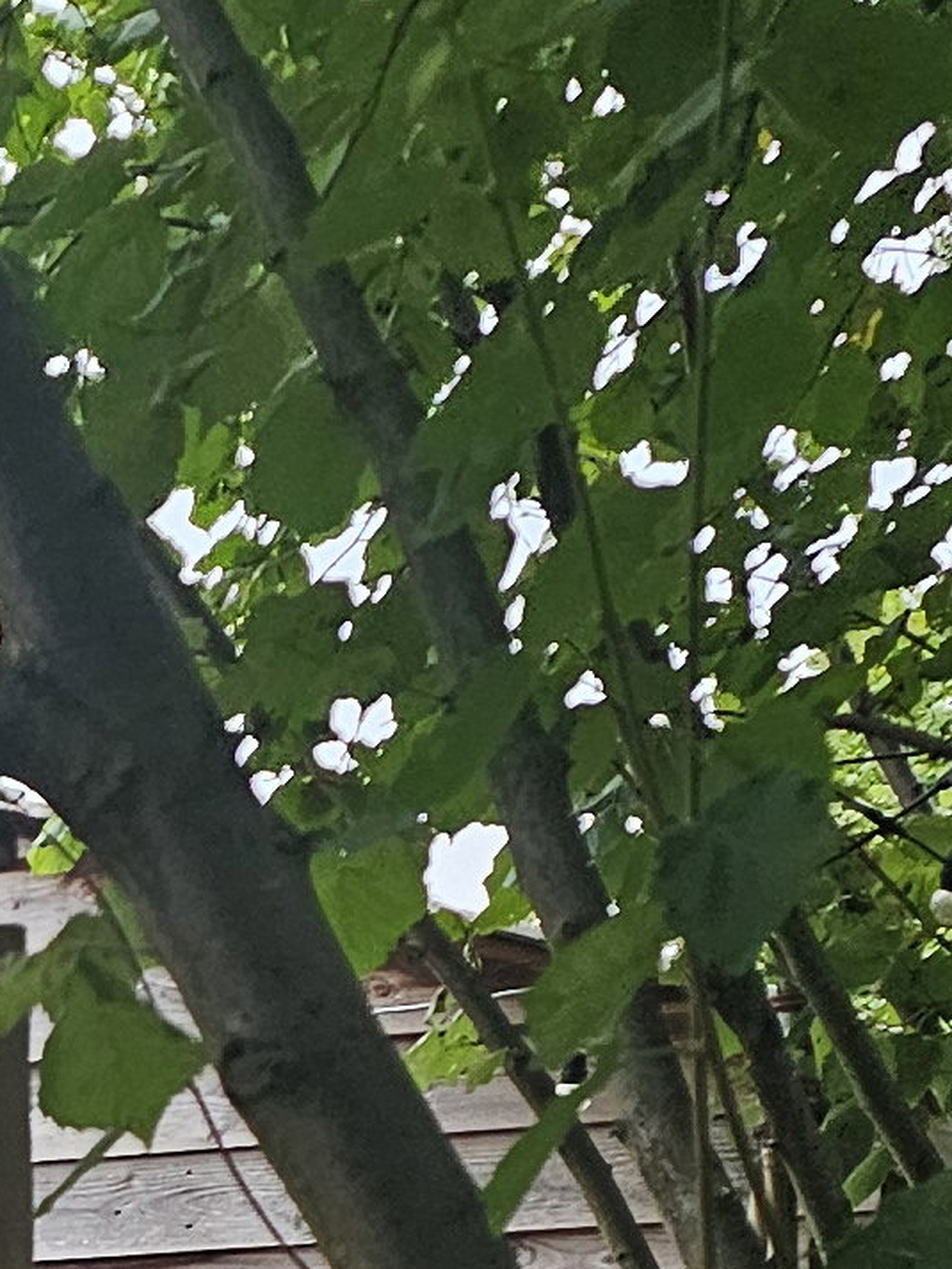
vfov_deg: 14.4
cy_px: 1807
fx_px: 4729
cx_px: -929
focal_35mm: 129
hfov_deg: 10.6
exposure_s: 1/100
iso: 160
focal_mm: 6.3
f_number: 1.7
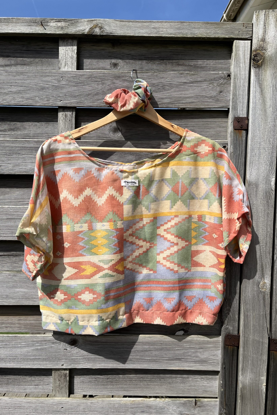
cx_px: 143
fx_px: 323
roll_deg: -0.8
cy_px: 206
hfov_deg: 46.4
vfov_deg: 65.5
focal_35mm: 28
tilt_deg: -4.4
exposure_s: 1/4854
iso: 50
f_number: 1.6
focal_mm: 5.1
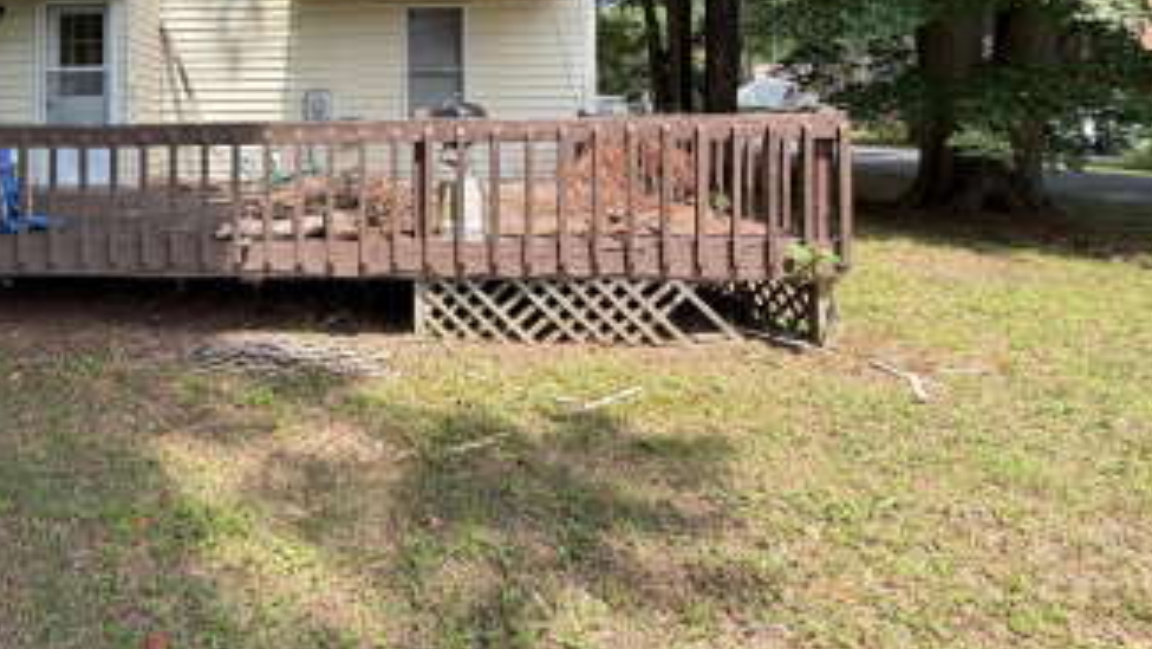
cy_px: 92
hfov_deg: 70.6
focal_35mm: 24
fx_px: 733
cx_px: 273
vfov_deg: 44.4
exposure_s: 1/502
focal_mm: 2.22
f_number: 2.2
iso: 50
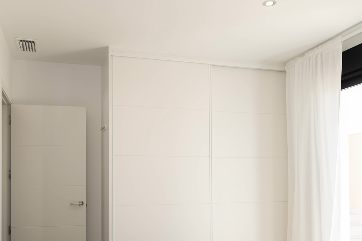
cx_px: 168
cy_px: 152
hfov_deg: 54.4
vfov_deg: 37.6
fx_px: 352
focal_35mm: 35
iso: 200
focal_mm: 25
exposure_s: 1/125
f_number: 3.8
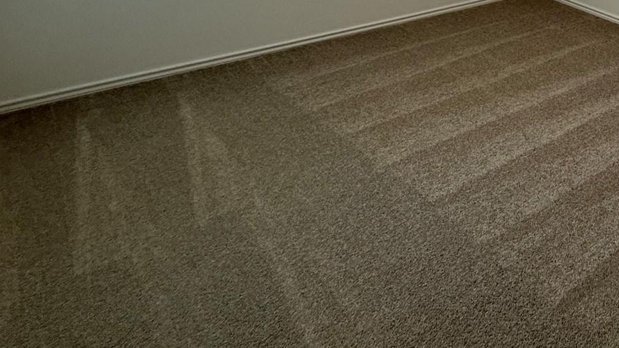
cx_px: 606
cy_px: -96
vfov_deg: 28.7
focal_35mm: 34
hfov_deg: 48.7
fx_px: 558
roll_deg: -3.4
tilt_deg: -7.6
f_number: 2.2
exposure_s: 1/120
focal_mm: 2.22
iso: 200
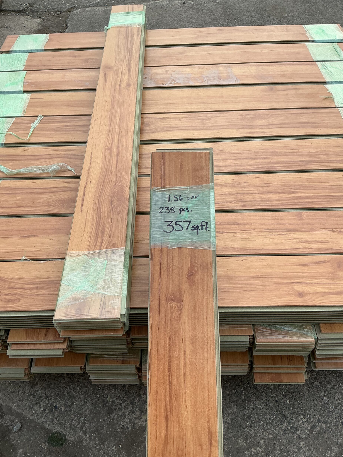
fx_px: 396
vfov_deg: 60.0
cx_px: 166
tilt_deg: -50.8
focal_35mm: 30
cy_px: 222
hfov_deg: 46.8
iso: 25
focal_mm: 3
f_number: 1.8
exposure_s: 1/719
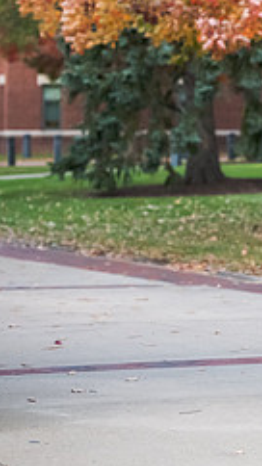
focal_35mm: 226
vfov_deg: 9.5
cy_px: 107
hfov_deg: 5.3
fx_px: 2793
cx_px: 507
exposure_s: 1/250
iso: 2000
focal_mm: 90
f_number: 3.5
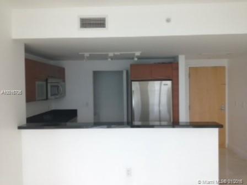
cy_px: 92
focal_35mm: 33
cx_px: 124
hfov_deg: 55.4
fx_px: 235
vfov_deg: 42.9
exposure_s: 1/244
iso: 50
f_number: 2.4
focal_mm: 4.13
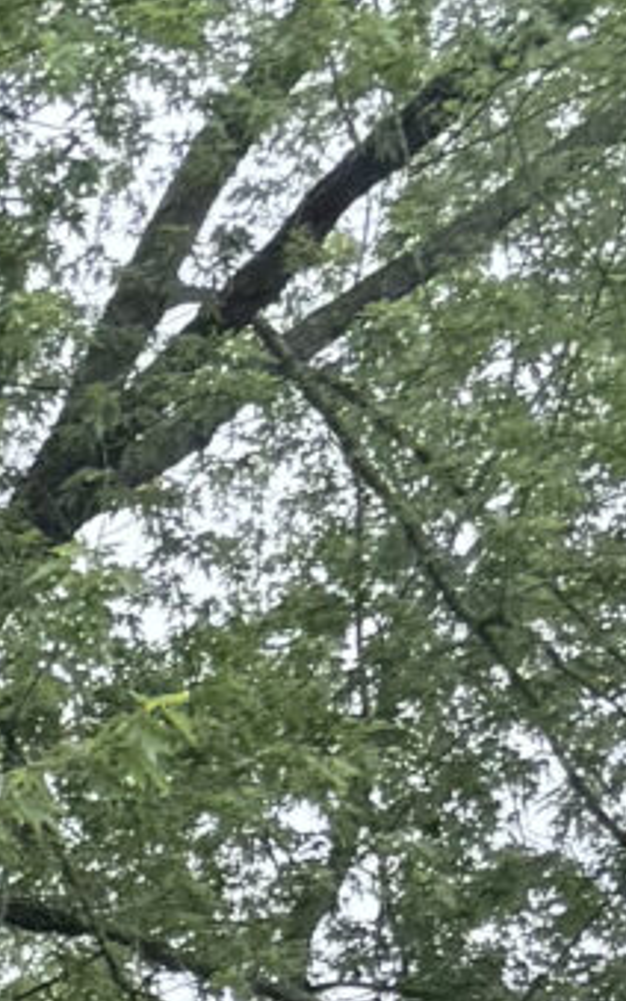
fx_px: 5239
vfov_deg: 8.1
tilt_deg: -7.7
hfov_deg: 6.3
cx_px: -1252
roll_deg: +1.3
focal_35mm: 192
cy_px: 3611
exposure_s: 1/171
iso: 80
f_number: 1.78
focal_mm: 6.76
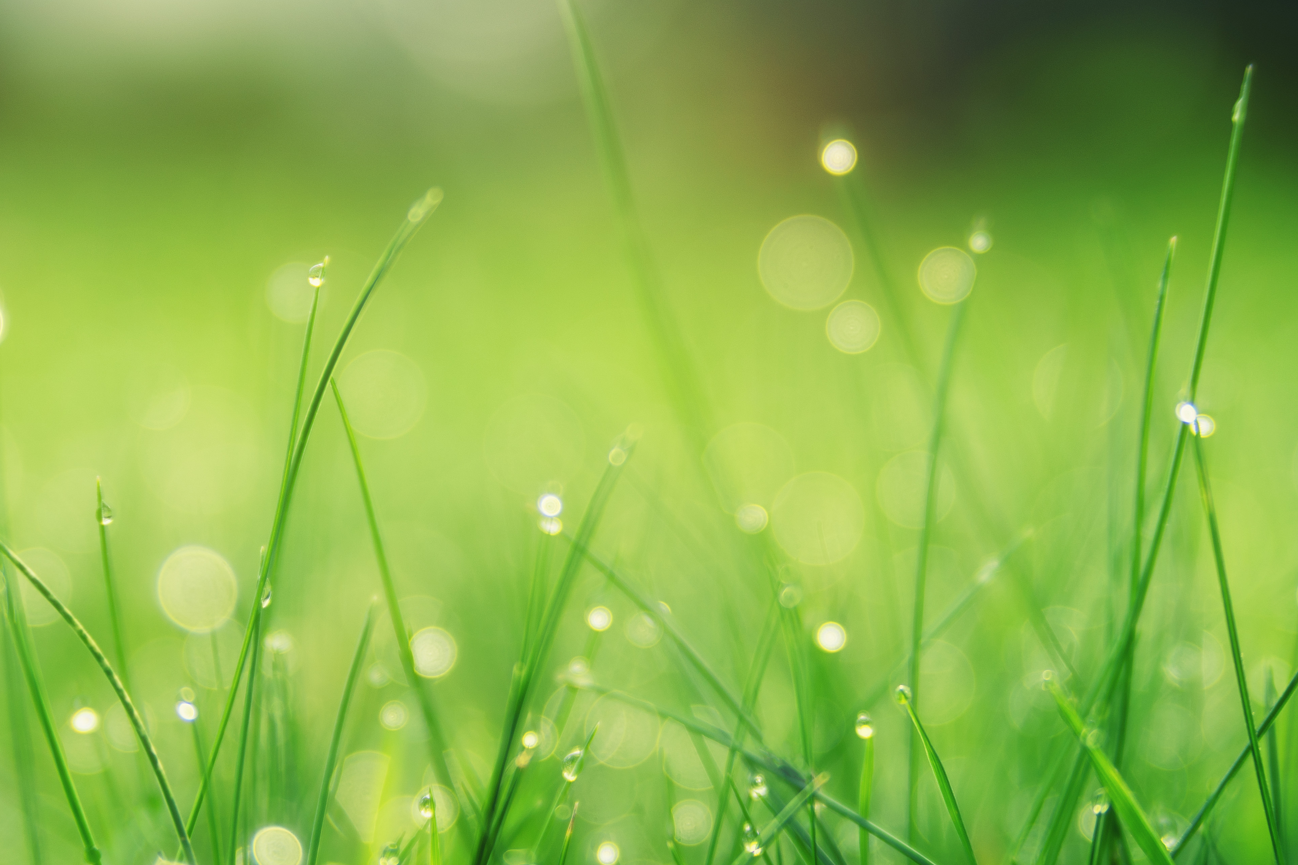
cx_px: 684
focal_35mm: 117
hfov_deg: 17.5
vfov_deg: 11.7
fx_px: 4218
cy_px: 458
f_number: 2.8
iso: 200
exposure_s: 1/640
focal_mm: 75
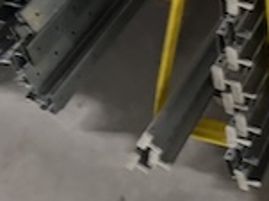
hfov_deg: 18.3
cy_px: -205
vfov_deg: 12.6
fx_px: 792
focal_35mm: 102
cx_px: 319
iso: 800
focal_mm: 6.76
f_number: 1.78
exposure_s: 1/33
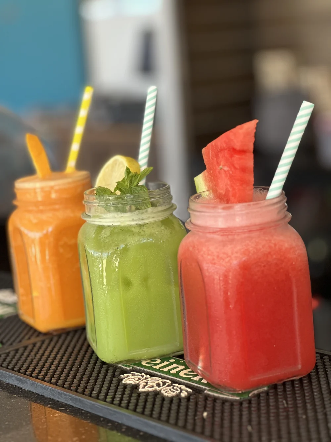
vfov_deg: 25.3
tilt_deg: -10.2
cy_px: 221
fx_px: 982
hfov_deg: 19.1
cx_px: 166
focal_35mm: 77
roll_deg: +5.9
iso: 100
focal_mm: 9
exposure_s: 1/121
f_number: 2.8
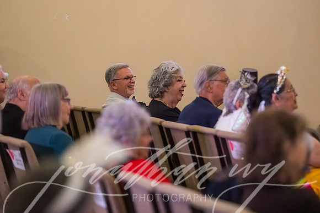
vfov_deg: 6.9
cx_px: 160
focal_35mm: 200
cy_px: 106
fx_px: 1778
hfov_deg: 10.3
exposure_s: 1/250
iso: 8000
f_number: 4
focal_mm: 200
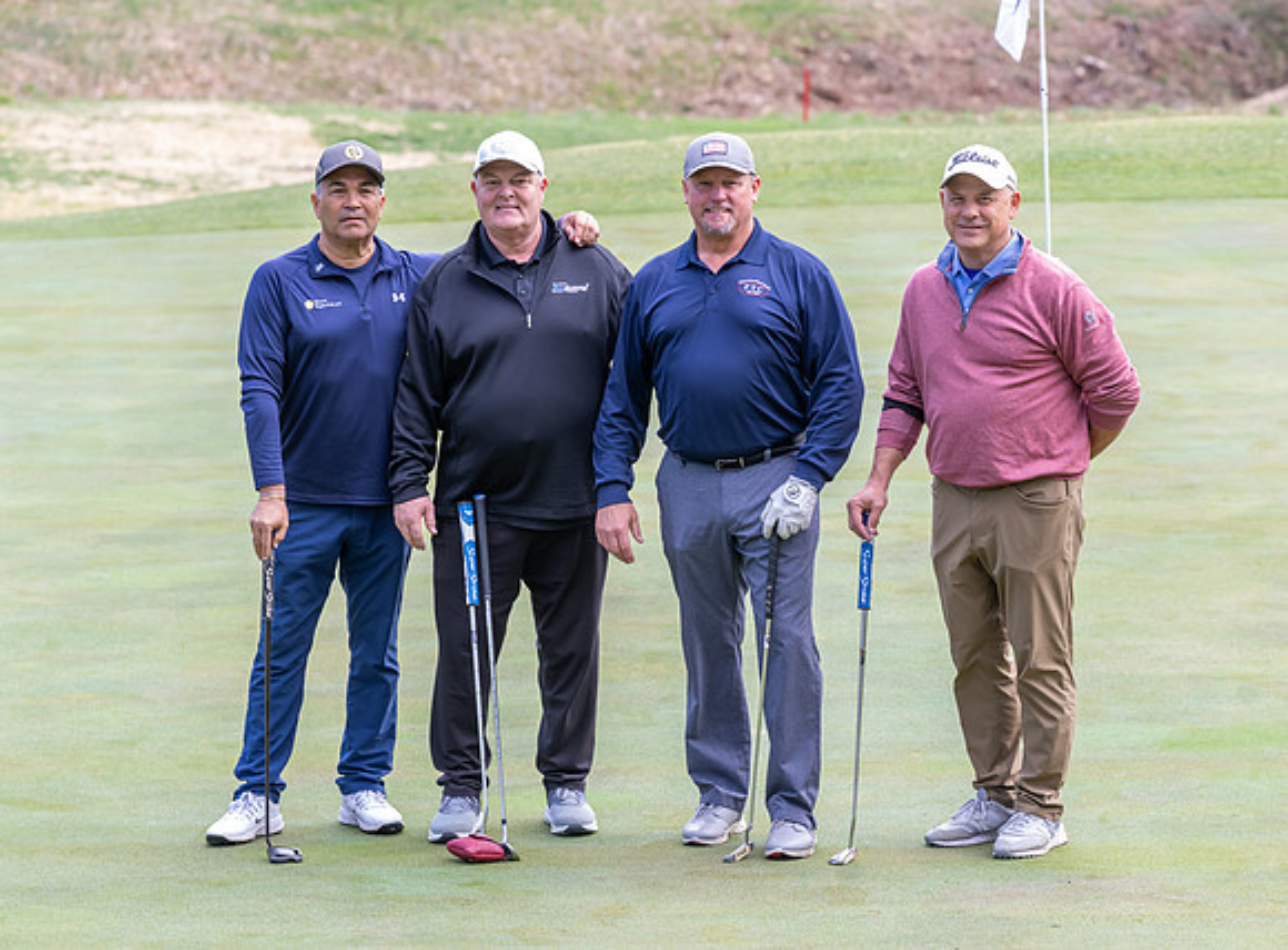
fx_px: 5707
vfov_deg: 9.5
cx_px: 687
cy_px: 526
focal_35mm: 154
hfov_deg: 12.9
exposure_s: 1/500
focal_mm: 130
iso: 1000
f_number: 5
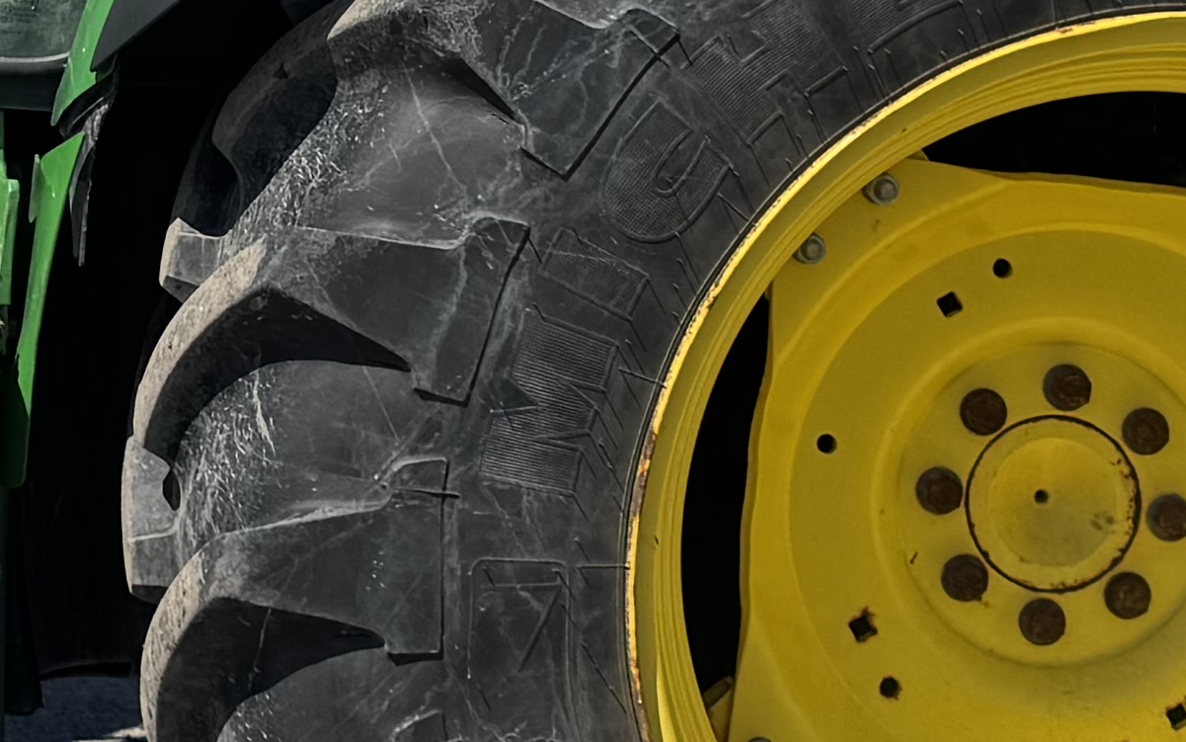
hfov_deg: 16.8
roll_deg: -0.5
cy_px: -316
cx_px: -64
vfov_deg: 10.5
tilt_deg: +1.3
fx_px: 3912
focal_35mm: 121
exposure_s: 1/4608
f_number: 1.78
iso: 80
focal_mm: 6.76
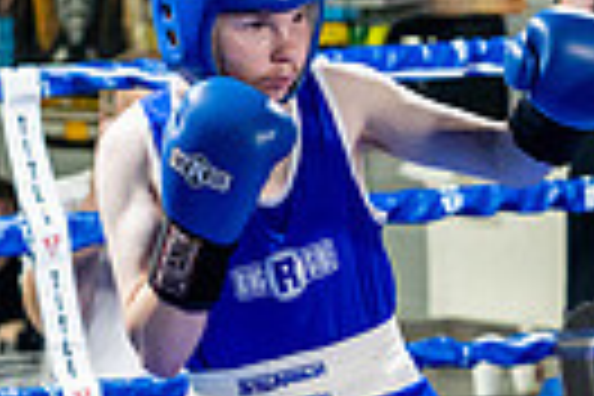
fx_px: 3613
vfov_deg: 6.3
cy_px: 380
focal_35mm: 219
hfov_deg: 9.3
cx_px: 567
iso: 4000
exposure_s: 1/1000
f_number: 2
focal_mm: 50
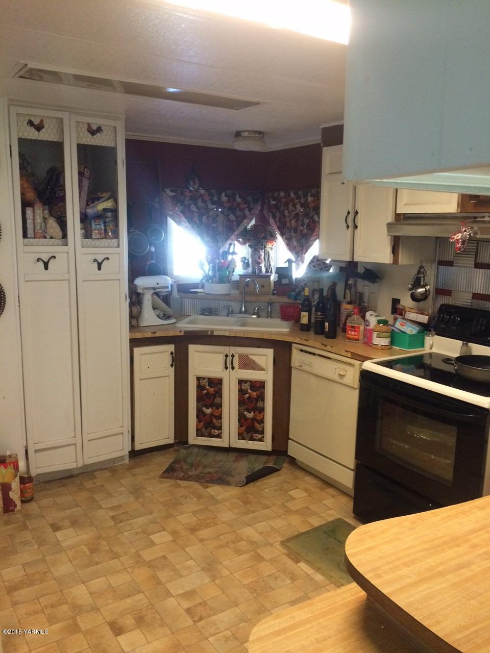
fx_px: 547
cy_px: 326
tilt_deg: -12.9
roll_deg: +1.3
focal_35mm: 29
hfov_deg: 48.2
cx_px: 245
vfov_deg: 61.7
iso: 250
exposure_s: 1/30
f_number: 2.2
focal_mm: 4.15
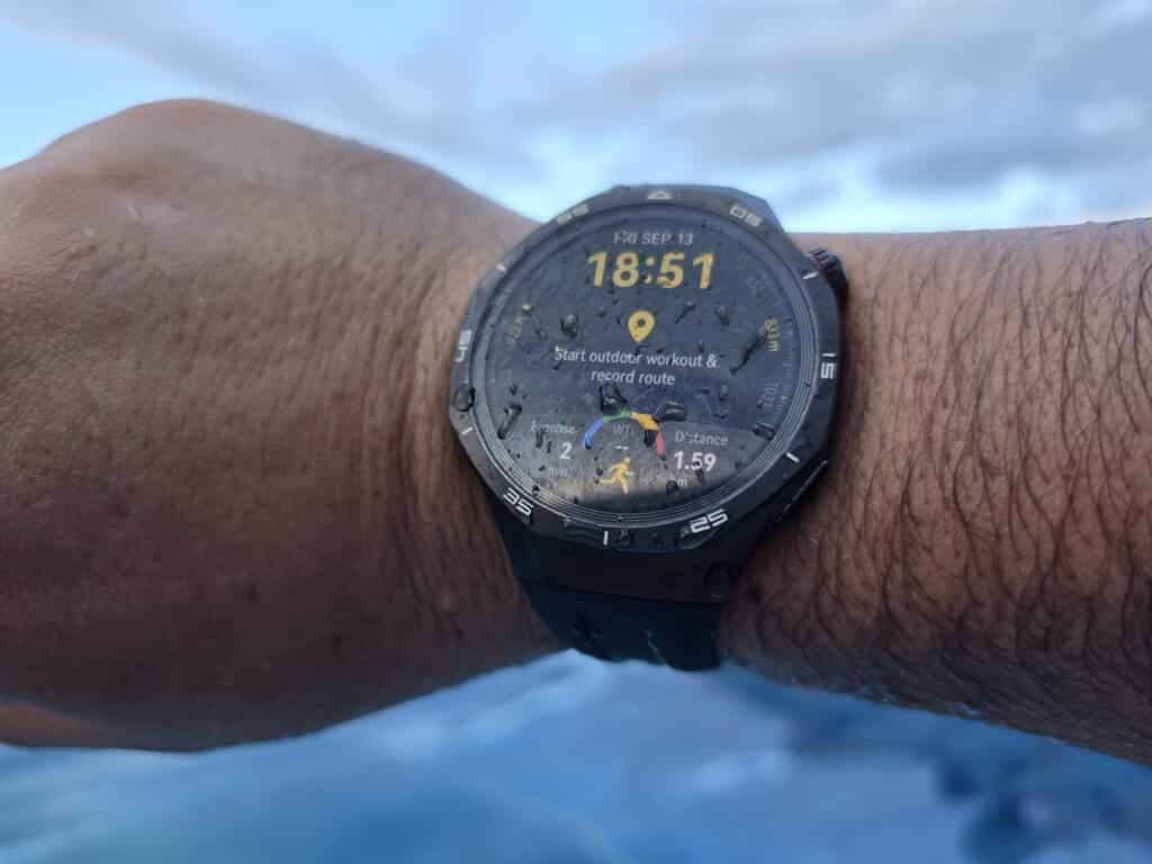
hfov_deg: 73.9
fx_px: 765
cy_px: 432
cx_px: 576
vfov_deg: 58.9
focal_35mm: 23
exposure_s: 1/180
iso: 40
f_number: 1.7
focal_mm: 6.3
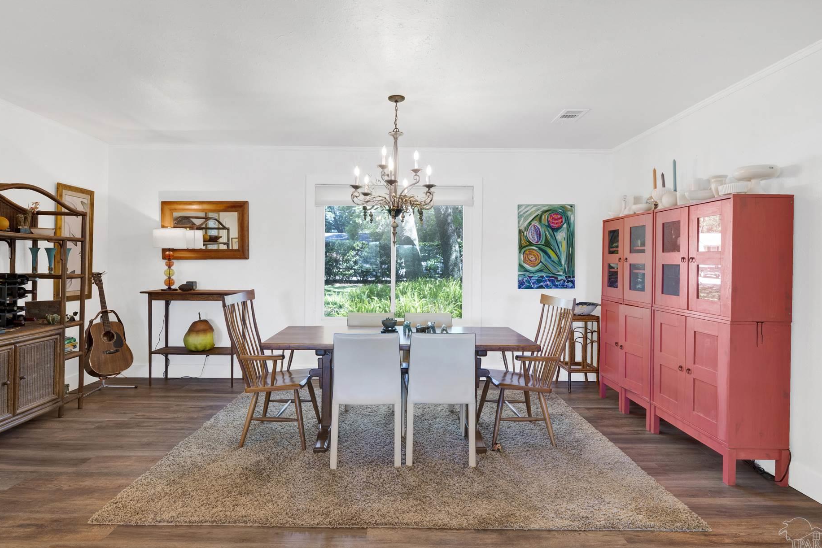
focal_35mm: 20
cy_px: 260
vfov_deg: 63.0
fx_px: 447
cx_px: 400
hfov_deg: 85.2
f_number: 11
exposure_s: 1/2.5
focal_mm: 17.5
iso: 400
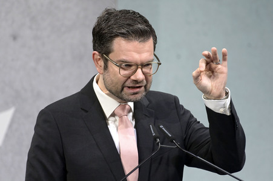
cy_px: 90
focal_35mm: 500
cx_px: 136
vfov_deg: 2.7
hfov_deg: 4.1
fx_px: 3789
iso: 2500
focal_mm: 500
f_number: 5.6
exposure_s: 1/640
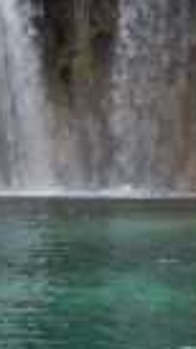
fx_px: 1294
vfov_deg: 15.1
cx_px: 192
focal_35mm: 140
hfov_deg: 8.6
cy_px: 19
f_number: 3.7
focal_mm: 4.5
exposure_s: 1/200
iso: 125
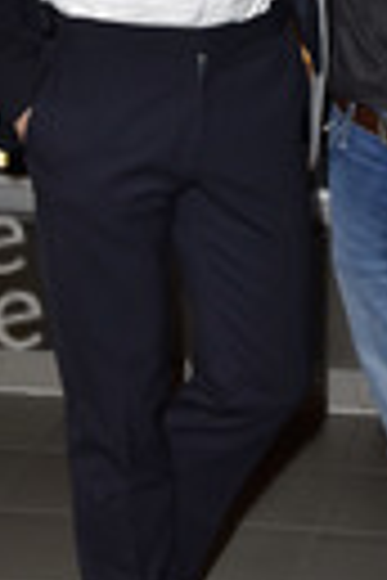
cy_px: 99
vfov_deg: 17.2
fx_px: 1903
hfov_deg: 11.6
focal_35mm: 118
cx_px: 302
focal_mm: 38
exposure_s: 1/160
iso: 1250
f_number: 6.3
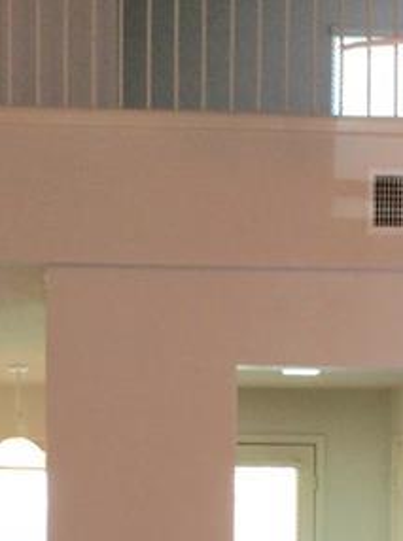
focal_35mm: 86
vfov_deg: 21.8
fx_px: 1341
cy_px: 571
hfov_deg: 17.1
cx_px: 147
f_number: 2.4
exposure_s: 1/24
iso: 50
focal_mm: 3.3
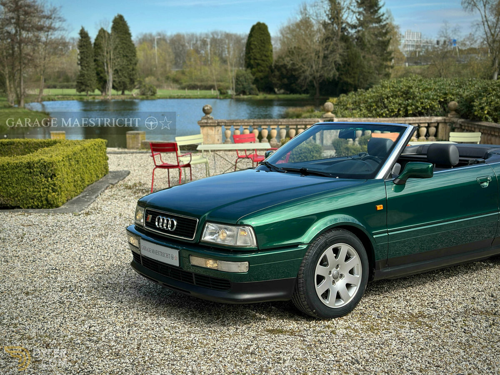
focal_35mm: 48
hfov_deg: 39.7
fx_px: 693
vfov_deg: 30.3
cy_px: 188
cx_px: 250
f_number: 1.78
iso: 80
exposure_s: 1/3155
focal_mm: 6.86
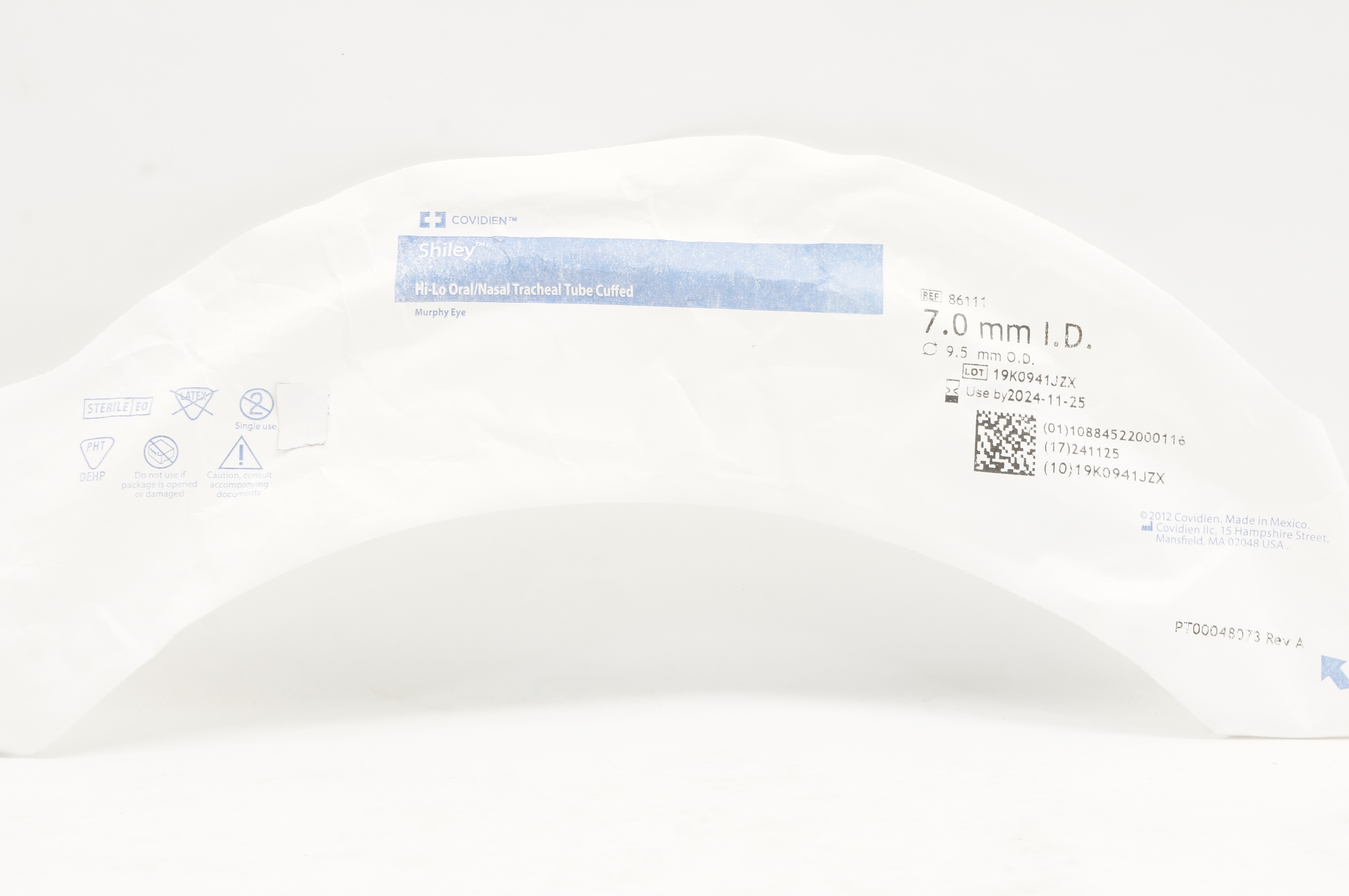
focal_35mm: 82
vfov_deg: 16.5
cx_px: 674
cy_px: 448
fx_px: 3088
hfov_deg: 24.6
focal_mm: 55
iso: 800
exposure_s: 1/20
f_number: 13
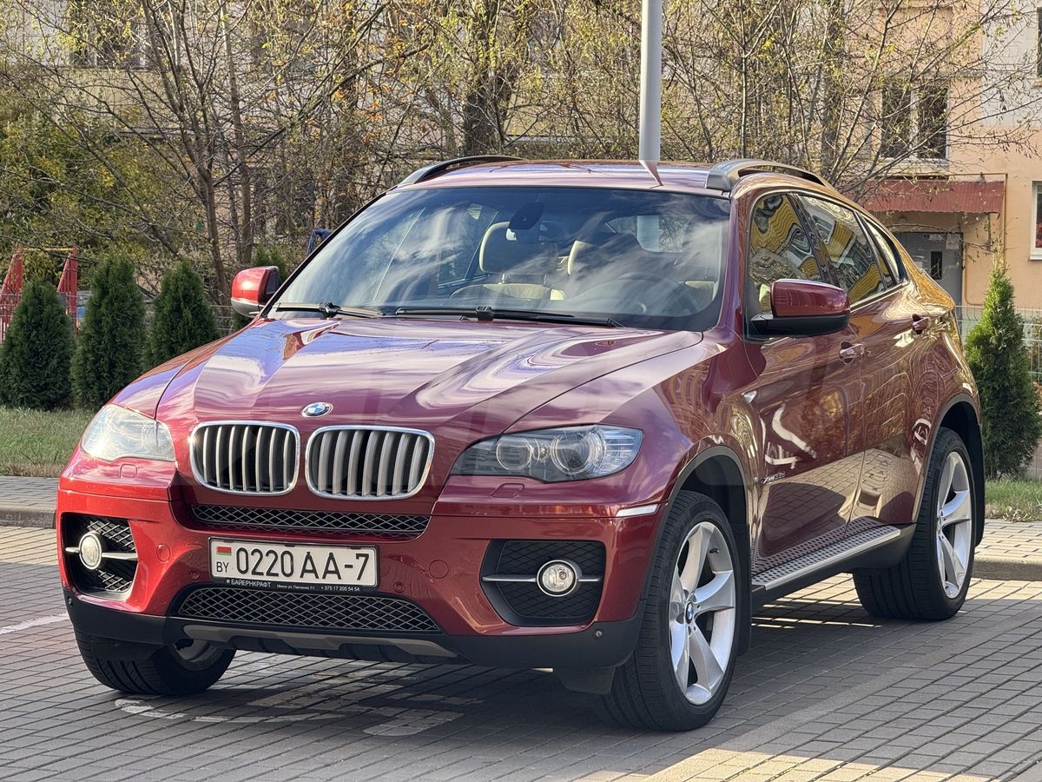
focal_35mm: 120
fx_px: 3612
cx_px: 521
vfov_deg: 12.3
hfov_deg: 16.4
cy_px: 391
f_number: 2.8
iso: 50
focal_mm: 15.66
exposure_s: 1/173
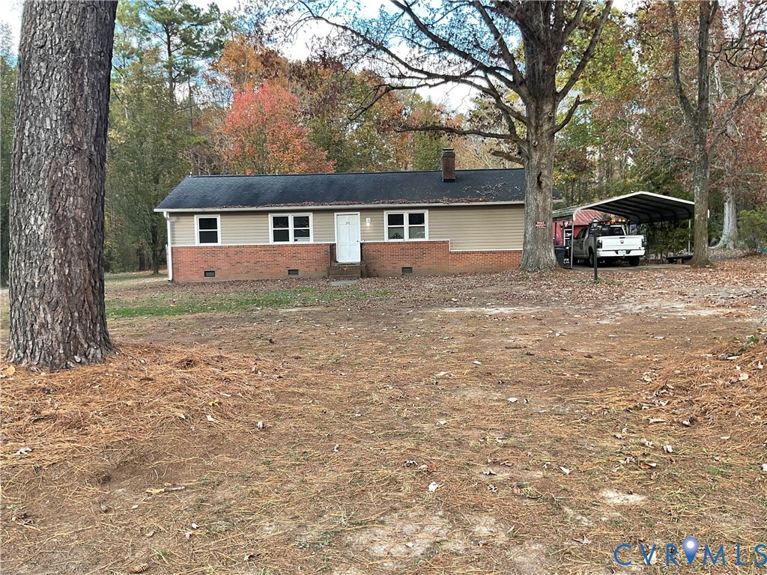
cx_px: 384
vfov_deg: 48.2
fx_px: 643
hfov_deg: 61.7
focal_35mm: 29
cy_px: 288
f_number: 1.8
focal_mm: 3
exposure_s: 1/122
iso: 32
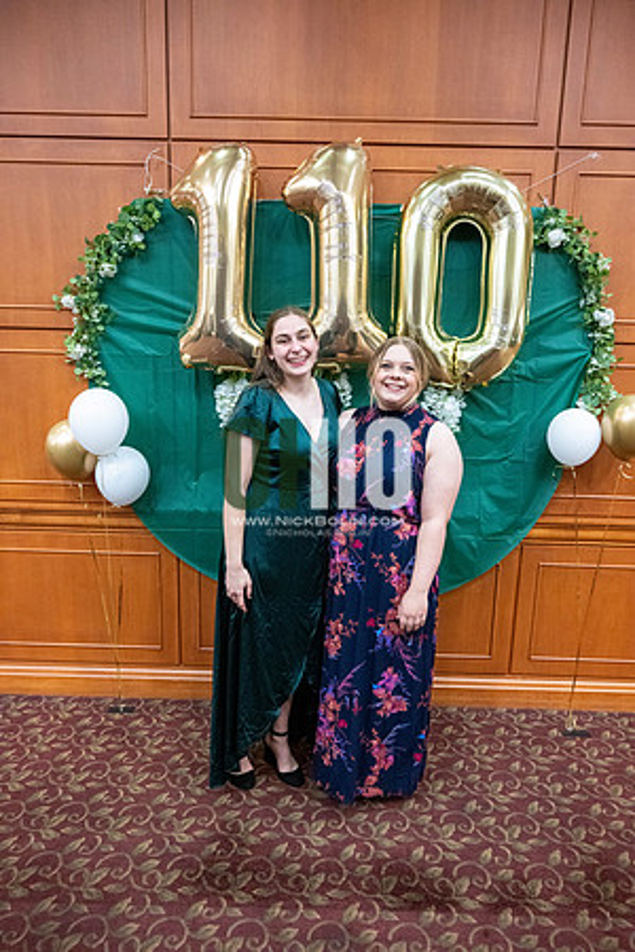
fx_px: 635
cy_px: 476
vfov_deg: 73.7
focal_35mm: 24
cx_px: 318
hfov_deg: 53.1
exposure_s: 1/125
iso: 6400
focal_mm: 24
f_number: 4
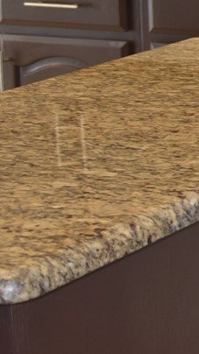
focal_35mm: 152
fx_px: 1427
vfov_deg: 13.7
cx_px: 671
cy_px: -90
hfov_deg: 6.9
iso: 800
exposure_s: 1/60
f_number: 4
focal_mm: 27
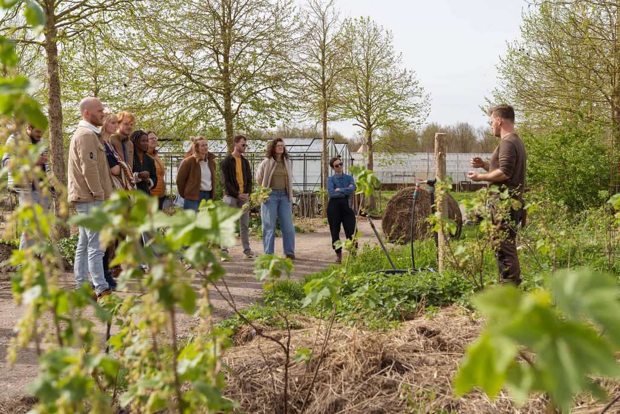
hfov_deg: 40.8
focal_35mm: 48
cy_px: 207
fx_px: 834
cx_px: 310
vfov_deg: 27.8
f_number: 8
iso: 100
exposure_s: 1/160
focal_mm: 48
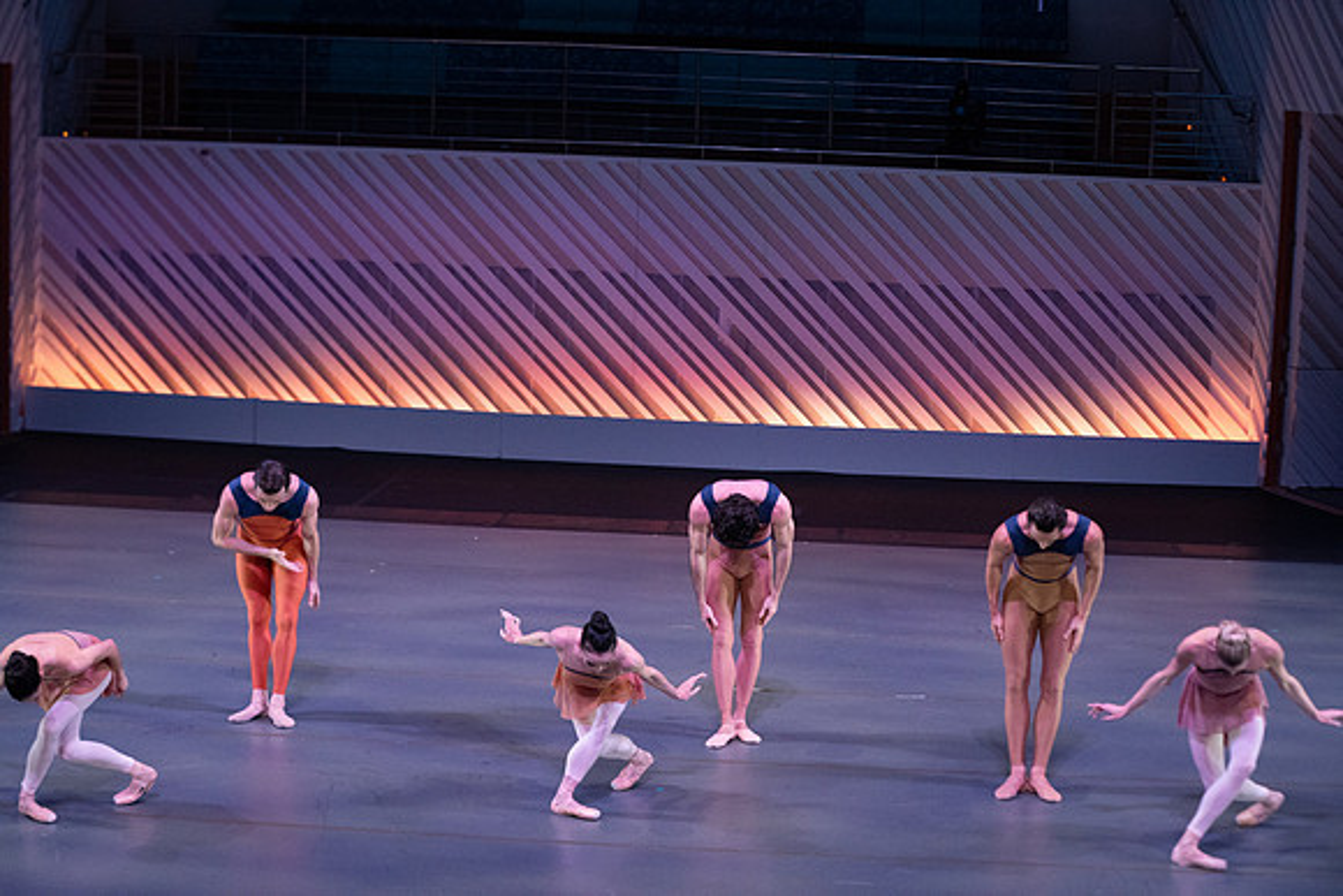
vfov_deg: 19.5
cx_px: 672
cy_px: 448
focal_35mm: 70
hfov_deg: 28.8
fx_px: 2612
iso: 8000
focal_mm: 70
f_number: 5.6
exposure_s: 1/400
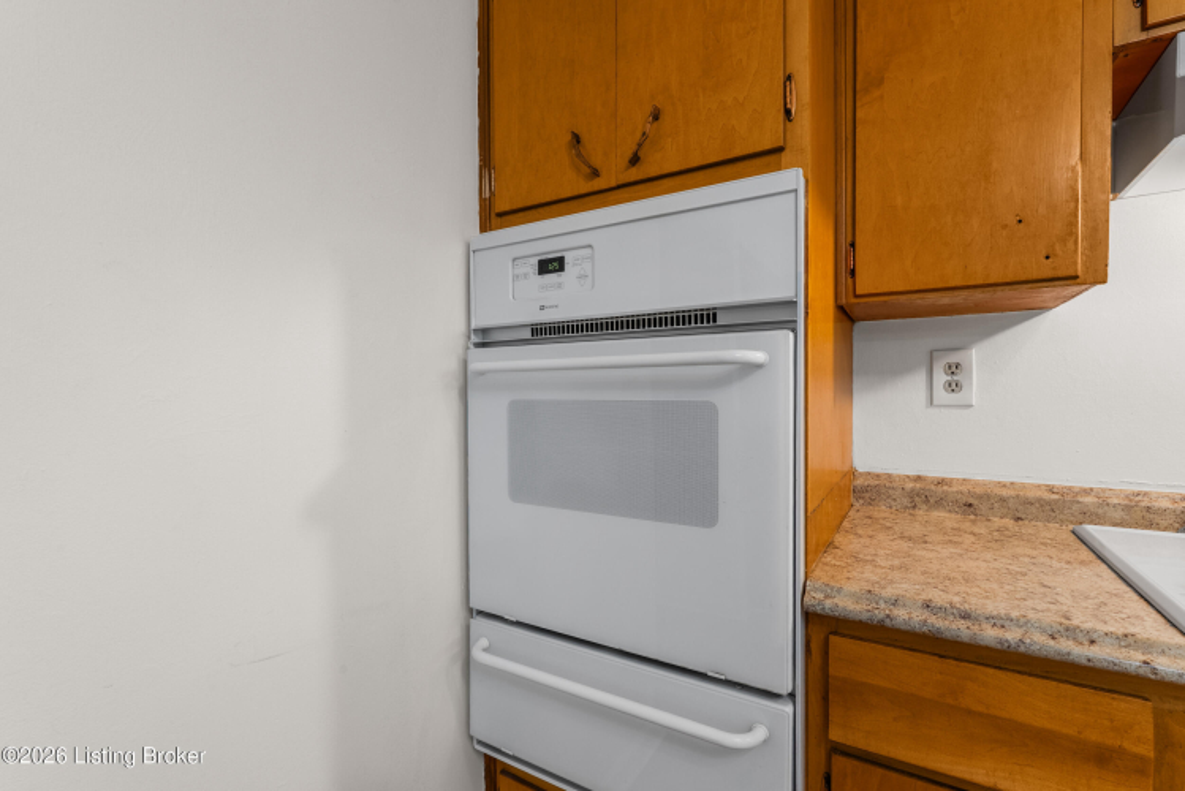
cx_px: 592
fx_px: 527
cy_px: 396
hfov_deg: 96.7
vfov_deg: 73.8
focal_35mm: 16
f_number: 11
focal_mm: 16
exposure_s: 1/2
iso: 400
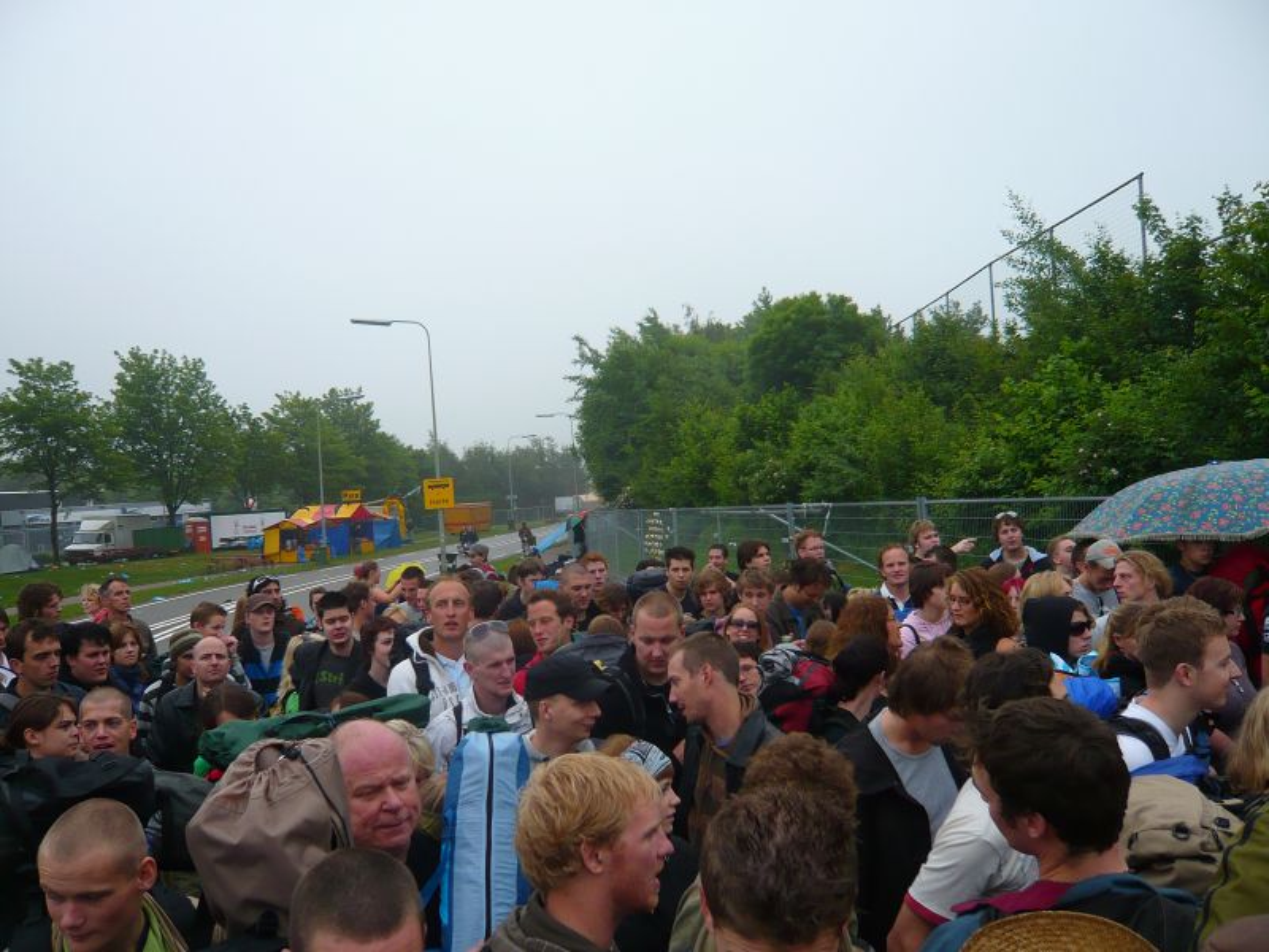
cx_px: 634
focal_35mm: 28
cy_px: 476
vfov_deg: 49.7
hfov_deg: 63.4
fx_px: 1026
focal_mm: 4.6
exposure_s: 1/80
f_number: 2.8
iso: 100
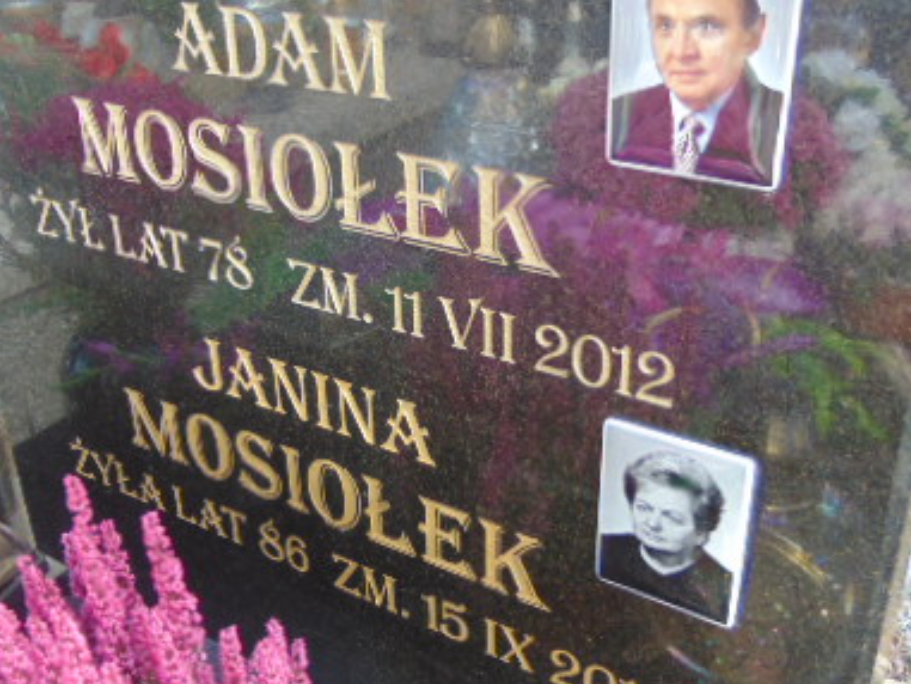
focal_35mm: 42
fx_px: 1106
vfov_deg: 34.4
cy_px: 344
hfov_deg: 44.6
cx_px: 375
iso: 80
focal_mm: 4.5
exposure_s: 1/40
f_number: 3
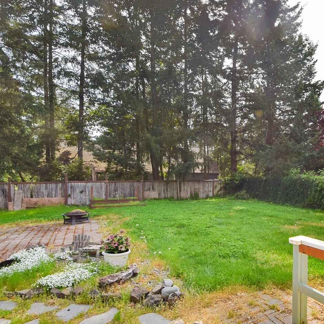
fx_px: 244
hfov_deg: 61.0
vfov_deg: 67.1
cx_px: 265
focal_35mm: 23
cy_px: 176
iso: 100
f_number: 7.1
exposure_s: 1/200
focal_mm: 10
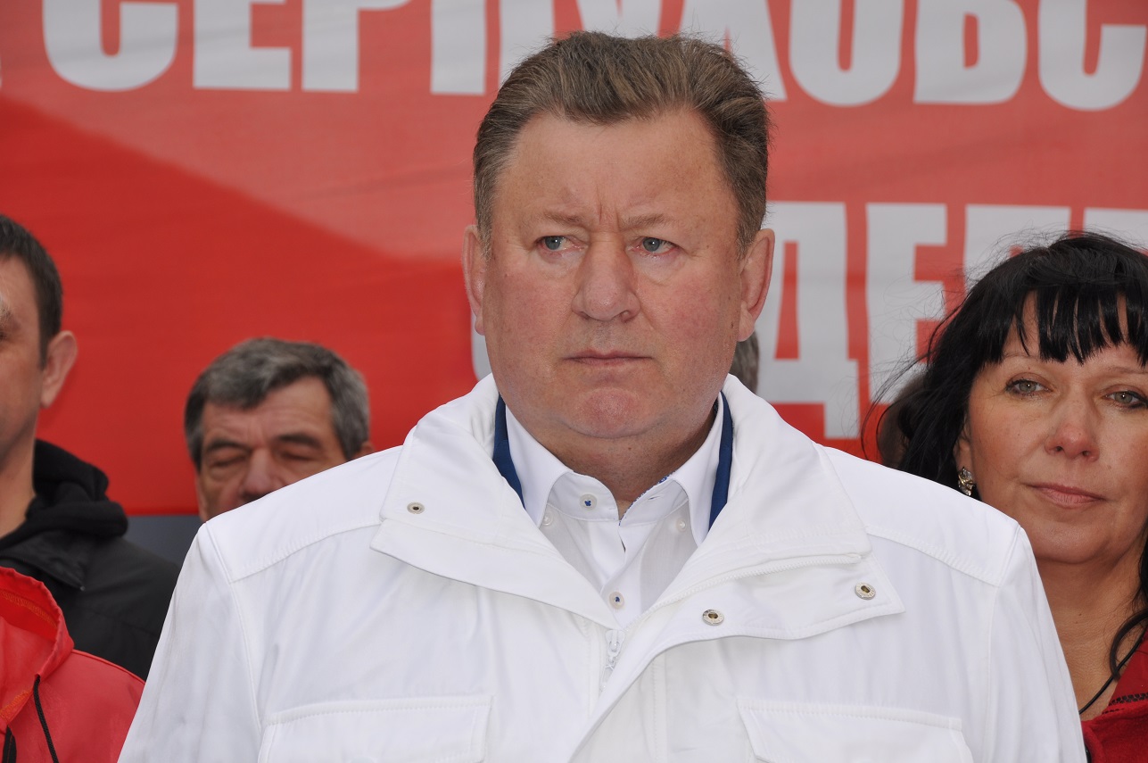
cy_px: 382
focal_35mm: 135
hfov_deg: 15.2
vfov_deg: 10.1
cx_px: 574
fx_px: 4300
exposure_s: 1/200
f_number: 9
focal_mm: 90
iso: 200
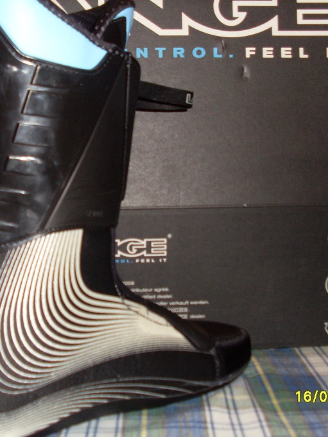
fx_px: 644
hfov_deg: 28.4
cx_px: 118
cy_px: 219
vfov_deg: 37.5
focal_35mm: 51
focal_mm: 6.3
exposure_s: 1/45
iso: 100
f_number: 3
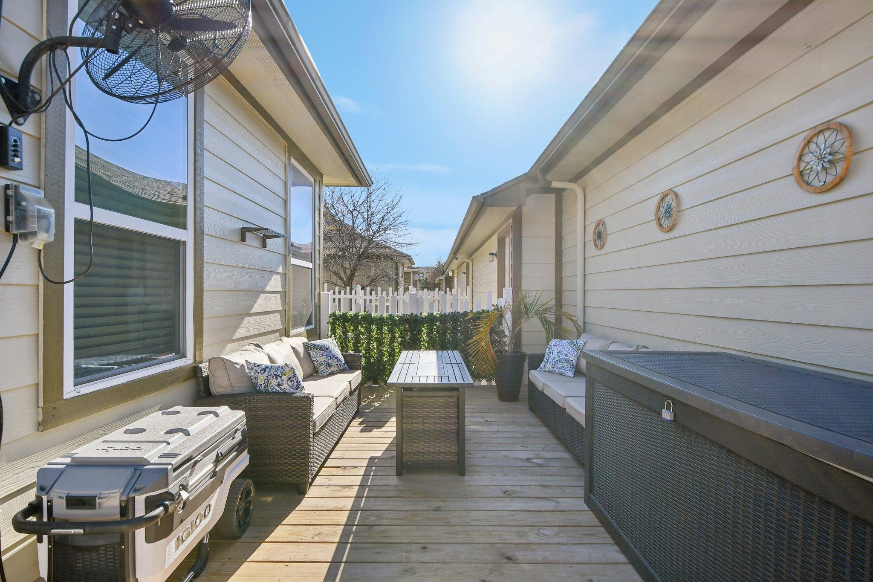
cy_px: 291
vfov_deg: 72.0
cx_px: 436
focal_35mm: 16
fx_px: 400
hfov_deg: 95.0
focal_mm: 11
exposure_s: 1/640
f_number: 8
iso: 400
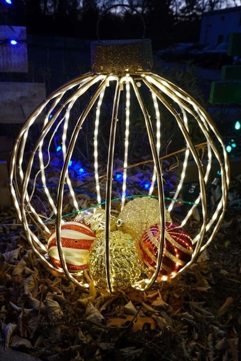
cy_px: 180
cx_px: 120
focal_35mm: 34
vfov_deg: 55.8
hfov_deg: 38.9
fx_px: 341
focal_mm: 12.76
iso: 250
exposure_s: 1/40
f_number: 3.5
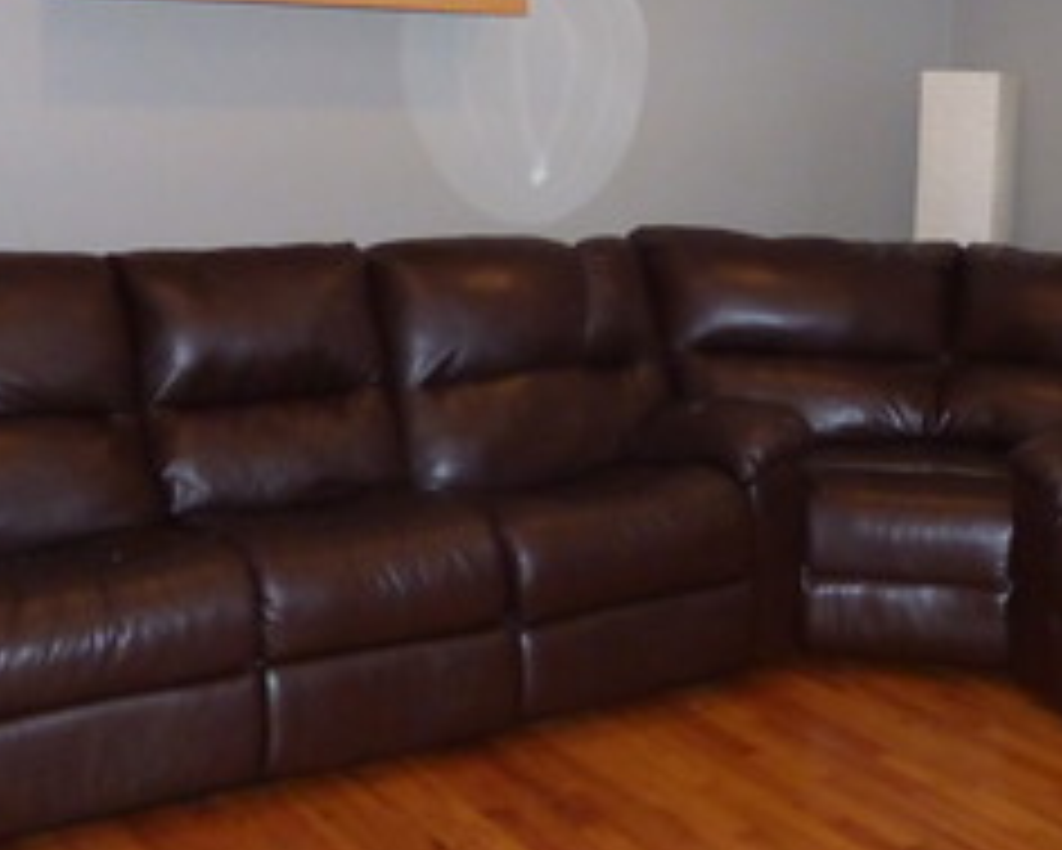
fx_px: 1667
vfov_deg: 28.6
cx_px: 936
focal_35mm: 53
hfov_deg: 33.6
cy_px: 382
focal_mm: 3.58
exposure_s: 1/100
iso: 640
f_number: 2.8
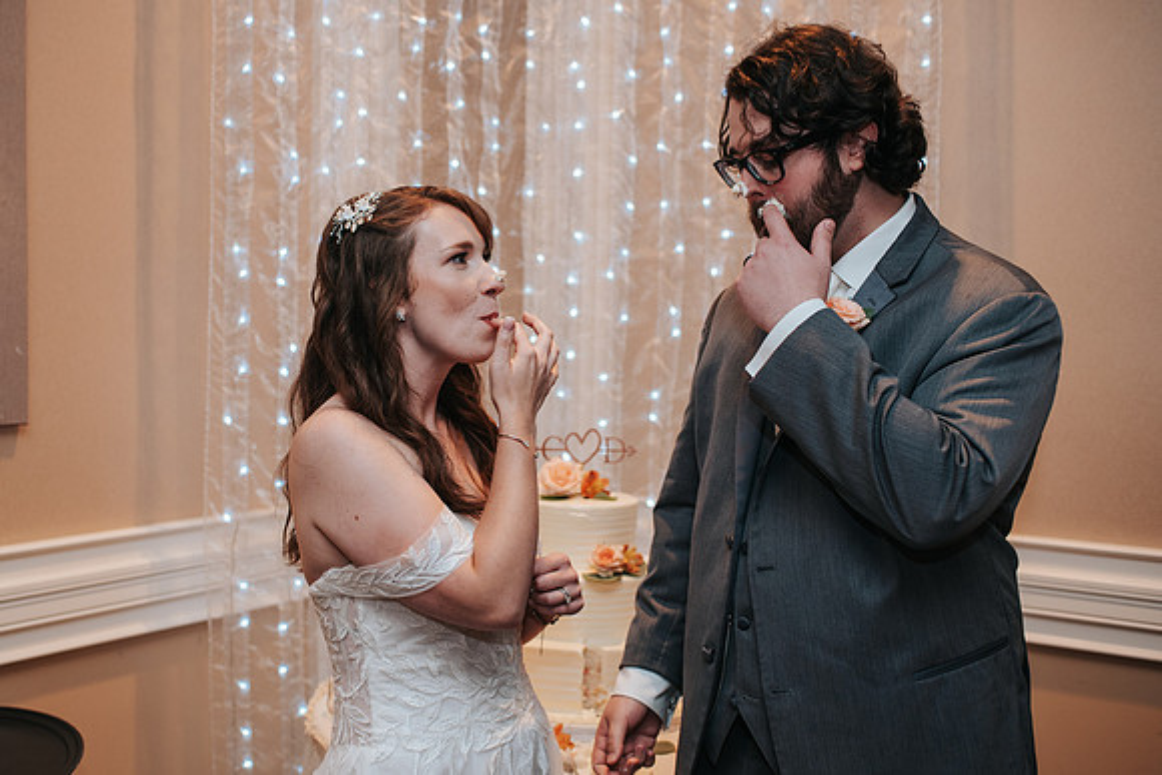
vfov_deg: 32.0
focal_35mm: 42
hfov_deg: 46.4
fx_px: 1350
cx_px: 483
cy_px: 409
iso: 800
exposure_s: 1/160
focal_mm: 35
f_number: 2.8
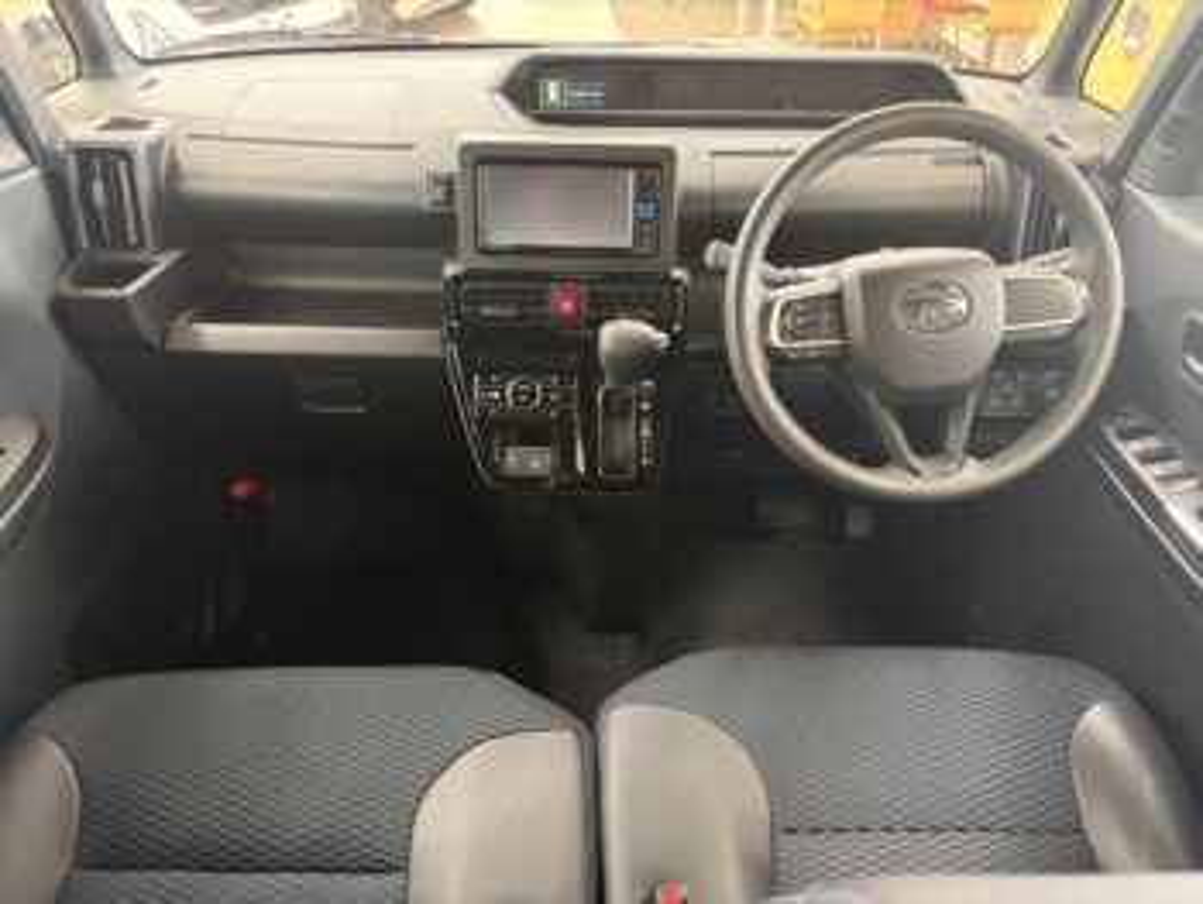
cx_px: 602
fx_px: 904
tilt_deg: -36.7
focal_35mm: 26
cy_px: 452
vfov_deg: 53.1
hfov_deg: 67.3
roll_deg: -1.4
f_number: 1.6
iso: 500
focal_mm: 5.96
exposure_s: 1/33
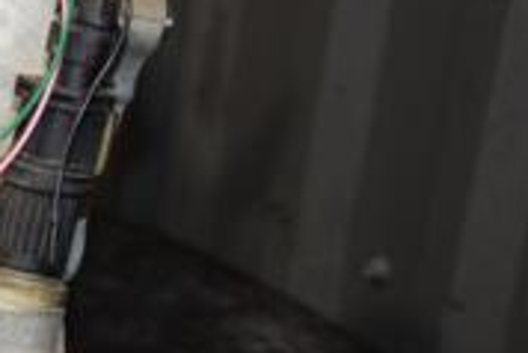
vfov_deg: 8.5
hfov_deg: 11.9
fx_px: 2378
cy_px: 199
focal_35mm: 162
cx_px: -353
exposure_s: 1/60
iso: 800
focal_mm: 32
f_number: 5
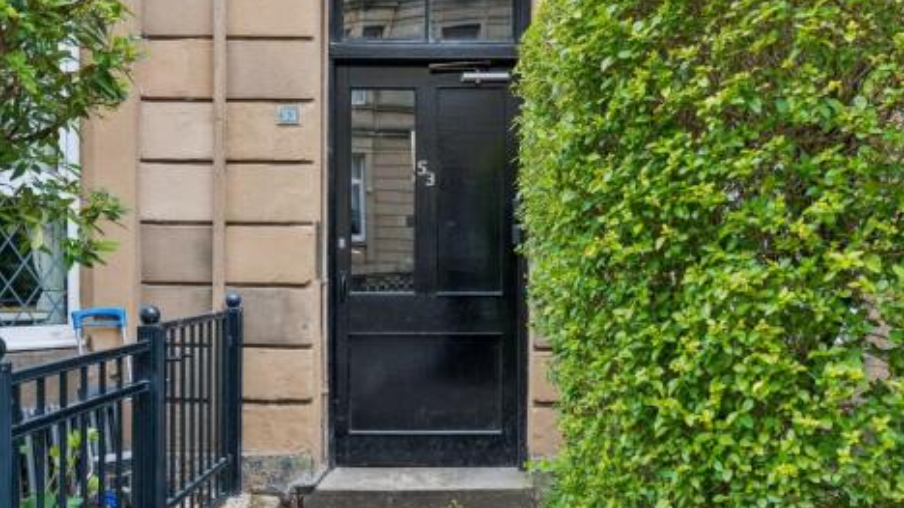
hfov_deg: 59.5
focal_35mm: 33
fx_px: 791
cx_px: 456
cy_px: 283
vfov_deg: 35.6
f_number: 4
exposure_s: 1/160
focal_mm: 31
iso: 800
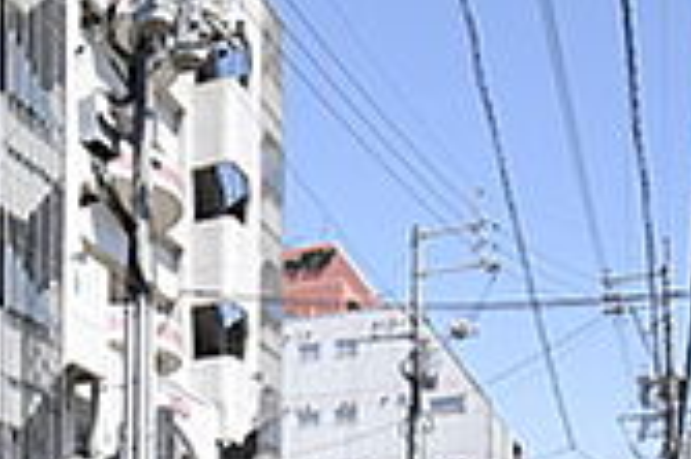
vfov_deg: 21.7
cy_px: 647
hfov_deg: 33.7
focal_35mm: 54
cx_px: 0
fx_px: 1035
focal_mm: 10
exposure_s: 1/400
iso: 100
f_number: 5
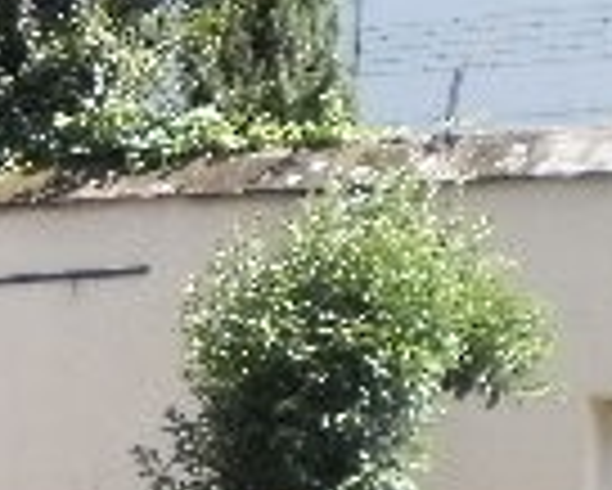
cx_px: -189
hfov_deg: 10.8
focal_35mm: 174
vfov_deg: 8.9
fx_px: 3154
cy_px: 342
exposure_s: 1/640
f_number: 3.1
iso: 200
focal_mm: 6.3
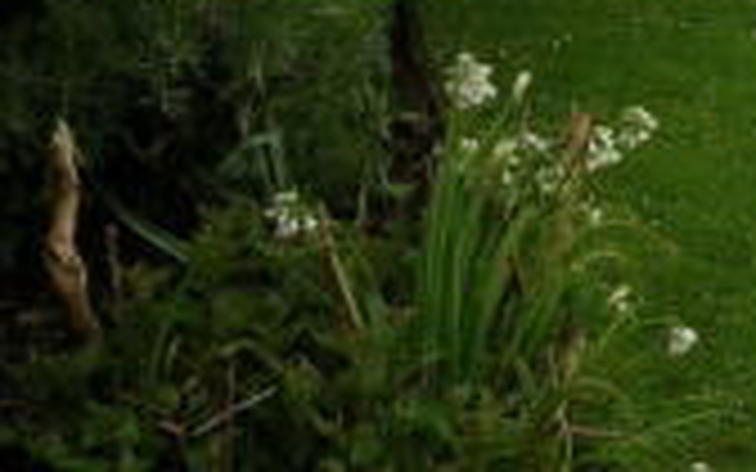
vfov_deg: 11.9
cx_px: 1199
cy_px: -308
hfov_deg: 17.7
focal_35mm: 103
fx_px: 2122
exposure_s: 1/194
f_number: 5
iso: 50
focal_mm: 5.8
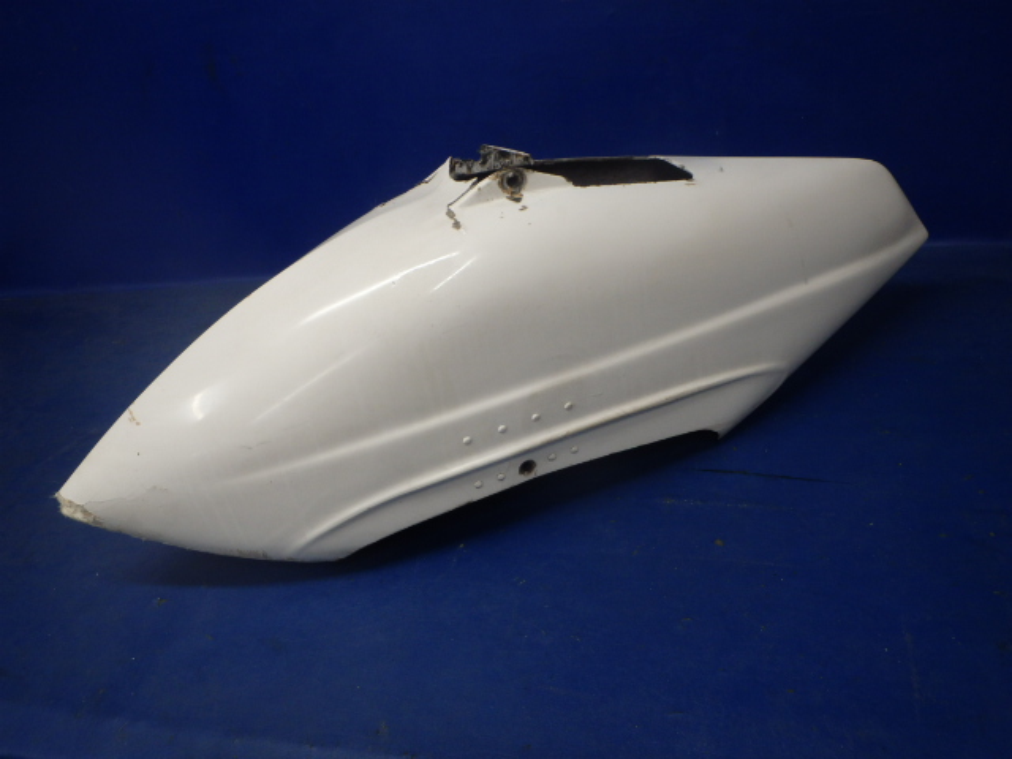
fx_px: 819
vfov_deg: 49.7
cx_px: 506
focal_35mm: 28
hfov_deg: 63.4
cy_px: 380
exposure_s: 1/40
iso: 200
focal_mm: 5
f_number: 3.9
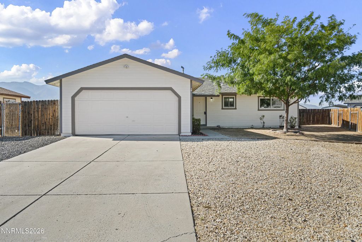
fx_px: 272
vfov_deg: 47.9
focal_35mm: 27
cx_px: 181
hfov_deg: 67.4
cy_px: 121
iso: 100
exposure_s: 1/40
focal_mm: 18
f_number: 8
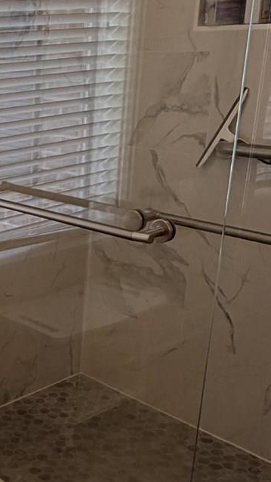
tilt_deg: -21.7
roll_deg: +3.1
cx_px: -106
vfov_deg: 37.6
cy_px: 311
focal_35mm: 55
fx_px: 703
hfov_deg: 19.6
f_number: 2.2
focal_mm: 2.22
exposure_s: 1/120
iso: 100
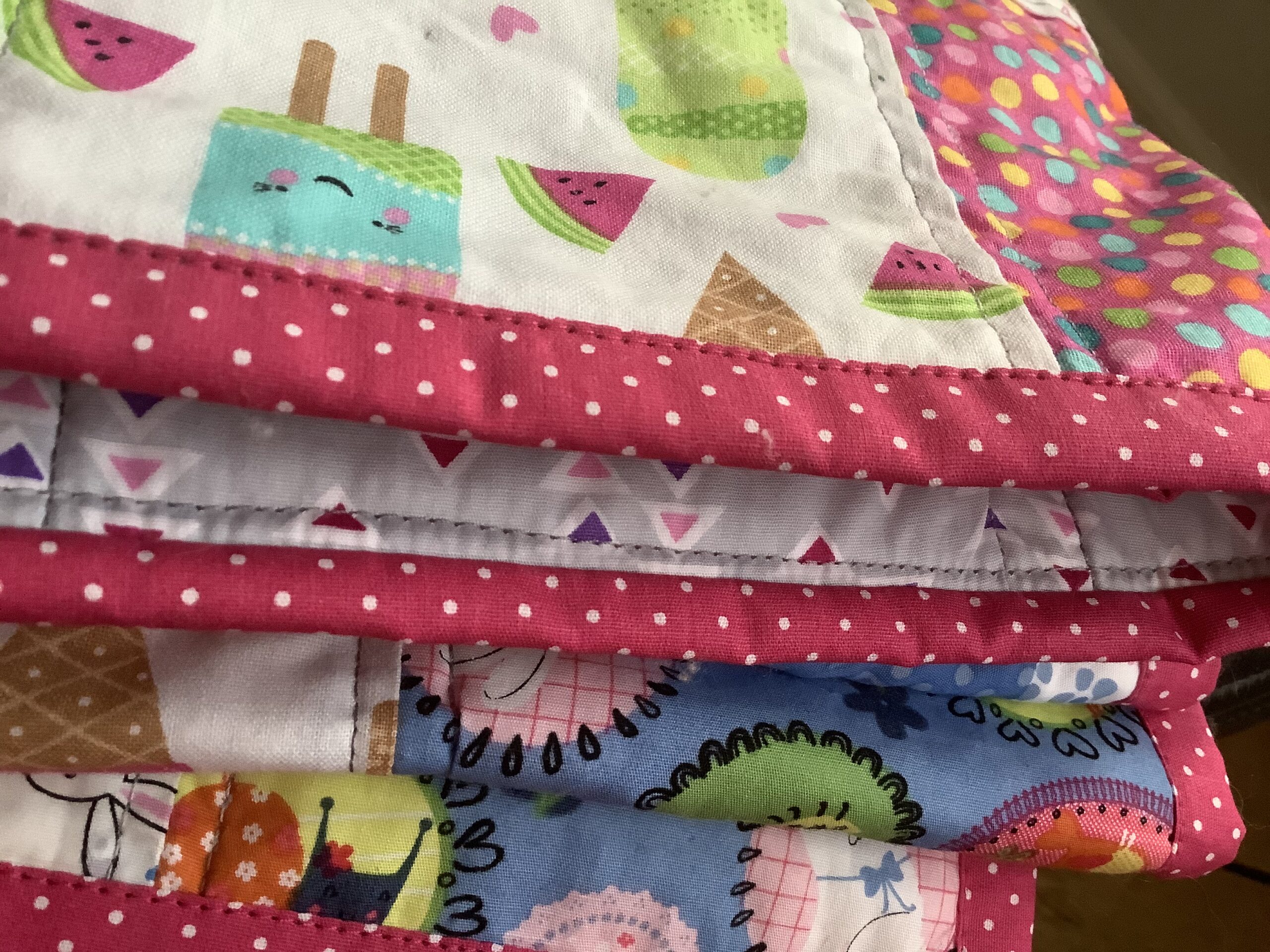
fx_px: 1137
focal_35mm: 31
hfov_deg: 58.4
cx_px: 635
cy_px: 476
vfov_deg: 45.4
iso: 250
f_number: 2.4
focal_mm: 3.3
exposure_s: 1/33
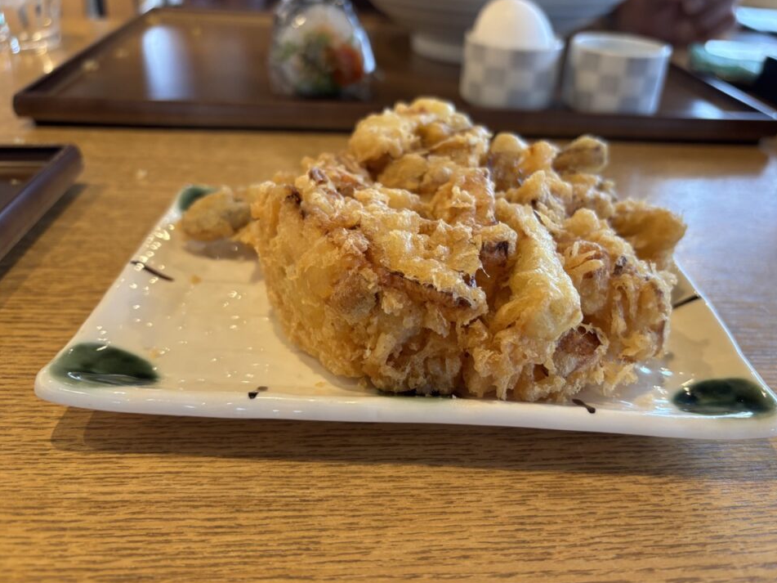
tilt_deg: -32.5
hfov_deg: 63.4
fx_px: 628
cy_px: 306
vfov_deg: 49.7
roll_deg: -3.4
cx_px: 417
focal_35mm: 28
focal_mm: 5.96
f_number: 1.6
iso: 200
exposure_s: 1/60
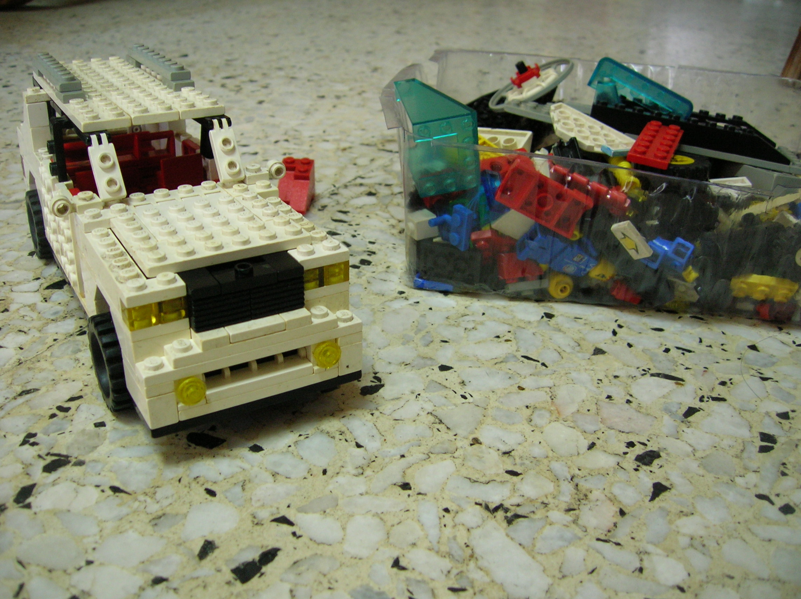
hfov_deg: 54.0
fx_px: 786
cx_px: 400
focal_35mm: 34
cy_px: 300
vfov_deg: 41.7
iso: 100
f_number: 2.9
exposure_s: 1/4.8
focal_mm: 5.7
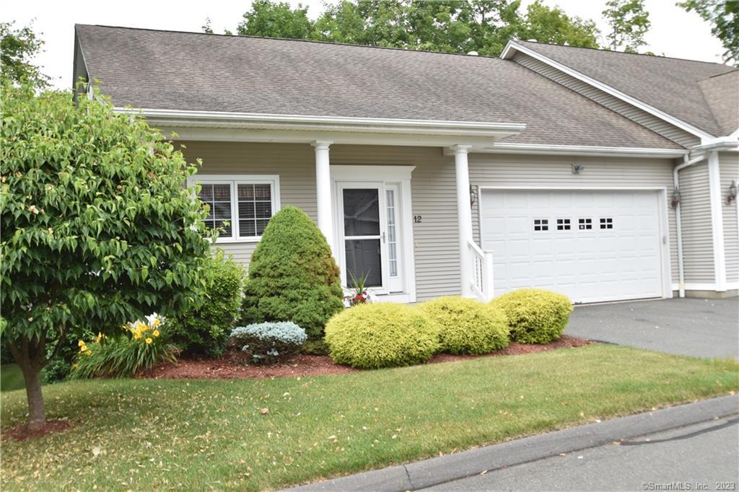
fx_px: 739
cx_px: 370
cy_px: 246
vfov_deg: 36.8
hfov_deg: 53.1
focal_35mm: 36
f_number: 8
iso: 200
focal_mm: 24
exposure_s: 1/250
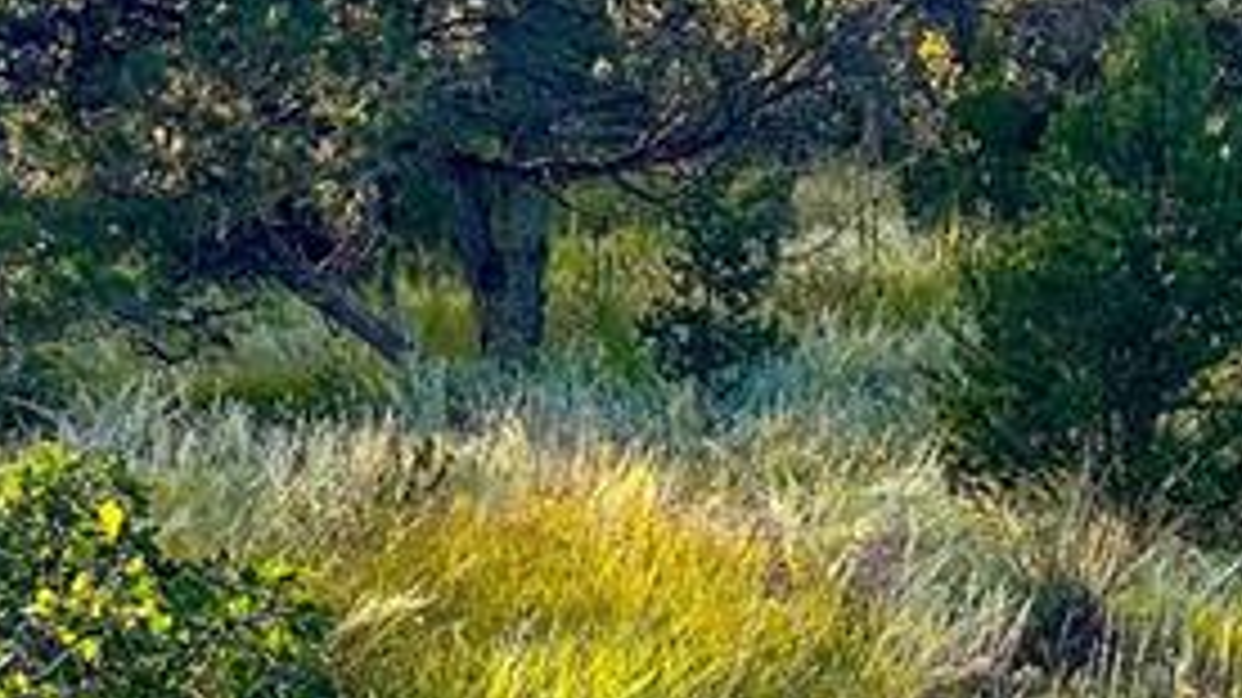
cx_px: 886
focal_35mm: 97
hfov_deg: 21.9
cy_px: 340
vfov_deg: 12.5
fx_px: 3193
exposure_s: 1/1250
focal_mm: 6.86
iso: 80
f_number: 1.8
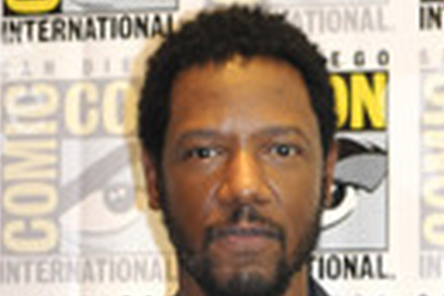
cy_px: 630
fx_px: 1381
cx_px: 246
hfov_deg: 18.3
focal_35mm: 112
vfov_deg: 10.9
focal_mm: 24
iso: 1000
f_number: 4.5
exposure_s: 1/60
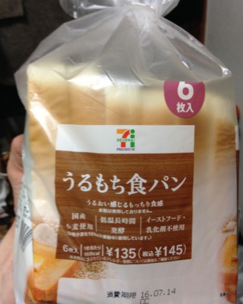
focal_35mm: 35
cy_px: 164
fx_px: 315
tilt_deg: -46.2
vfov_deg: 51.5
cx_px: 122
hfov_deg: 42.2
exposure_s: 1/20
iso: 125
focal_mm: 4.12
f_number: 2.4
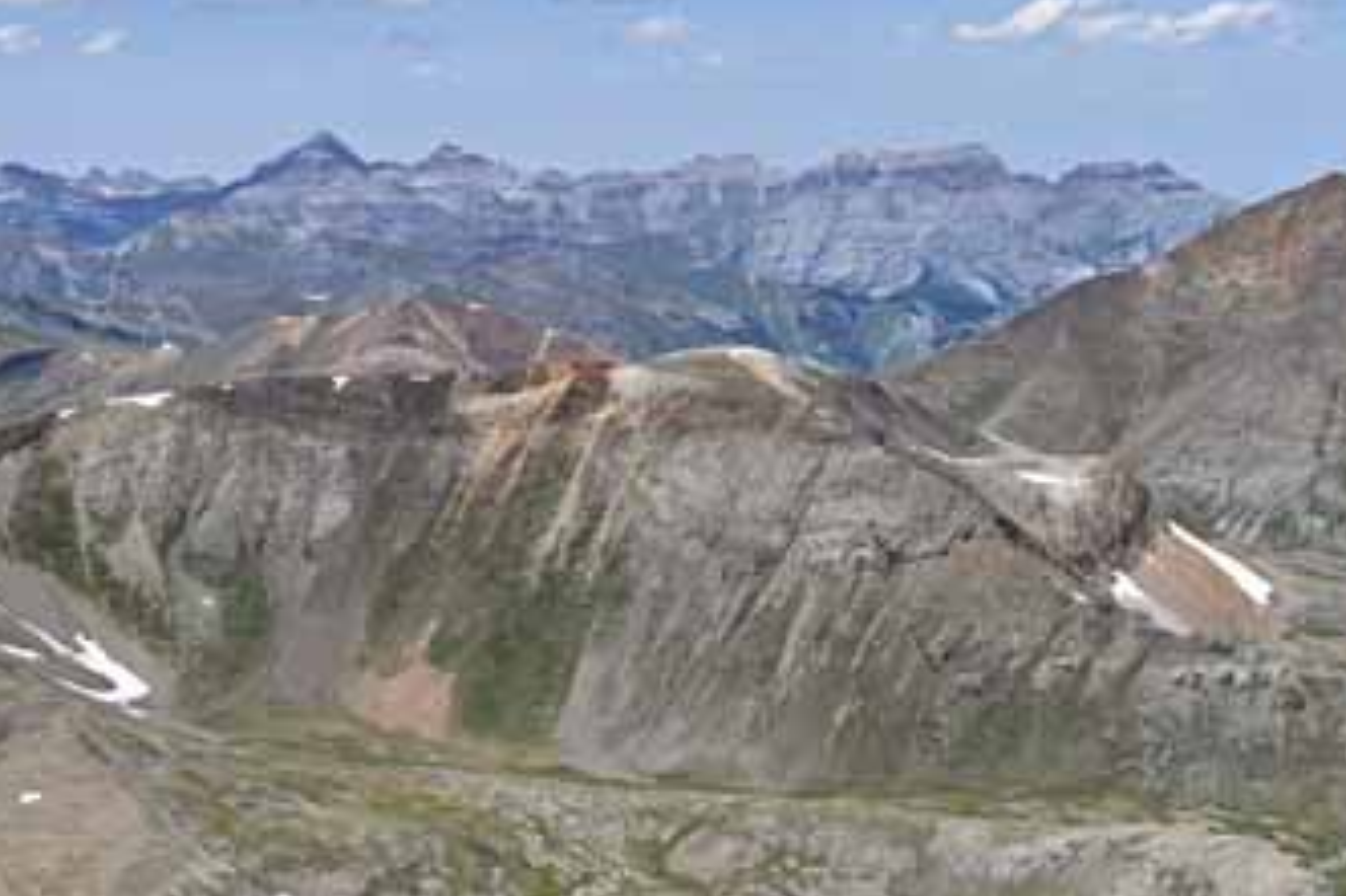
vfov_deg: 12.9
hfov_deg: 19.0
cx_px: 1208
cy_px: 618
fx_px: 3961
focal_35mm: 106
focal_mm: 44
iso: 64
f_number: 7.1
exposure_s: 1/500
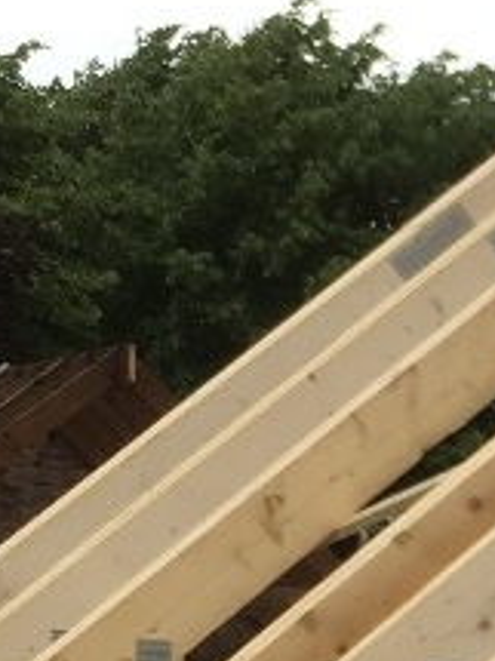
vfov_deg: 12.0
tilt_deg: -0.4
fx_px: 3092
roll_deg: +0.0
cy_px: 744
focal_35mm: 162
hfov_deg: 8.6
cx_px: 1024
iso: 32
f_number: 2.2
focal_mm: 4.15
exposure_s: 1/1041
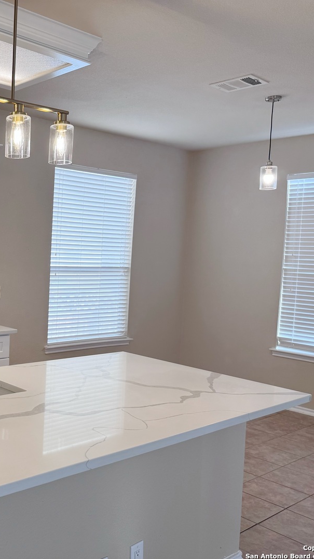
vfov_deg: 56.6
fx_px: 518
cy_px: 280
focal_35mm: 35
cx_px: -16
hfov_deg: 30.7
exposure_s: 1/120
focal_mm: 6.76
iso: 100
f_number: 1.78
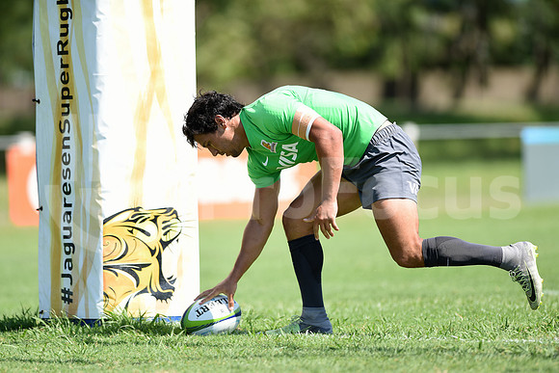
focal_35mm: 300
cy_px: 186
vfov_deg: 4.6
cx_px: 280
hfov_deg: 6.9
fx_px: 4659
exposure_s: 1/1600
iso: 200
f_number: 2.8
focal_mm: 300
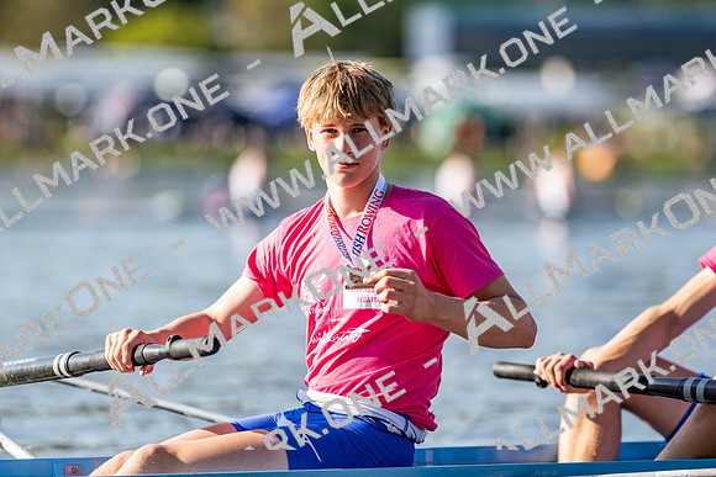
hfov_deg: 15.2
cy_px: 238
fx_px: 2686
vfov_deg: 10.2
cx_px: 358
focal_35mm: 135
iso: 64
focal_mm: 135
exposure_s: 1/2500
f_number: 1.8
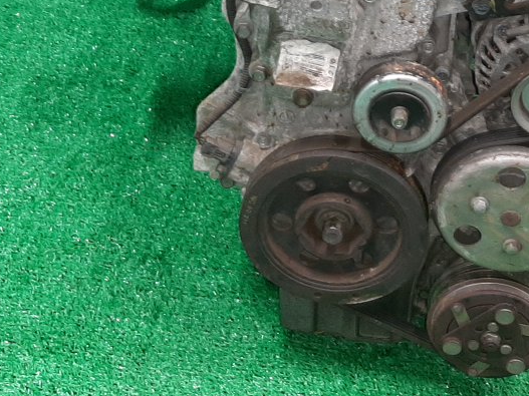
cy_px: -59
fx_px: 1085
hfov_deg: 27.3
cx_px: 338
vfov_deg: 19.7
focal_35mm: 71
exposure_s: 1/50
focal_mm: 3.93
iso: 121
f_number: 1.7
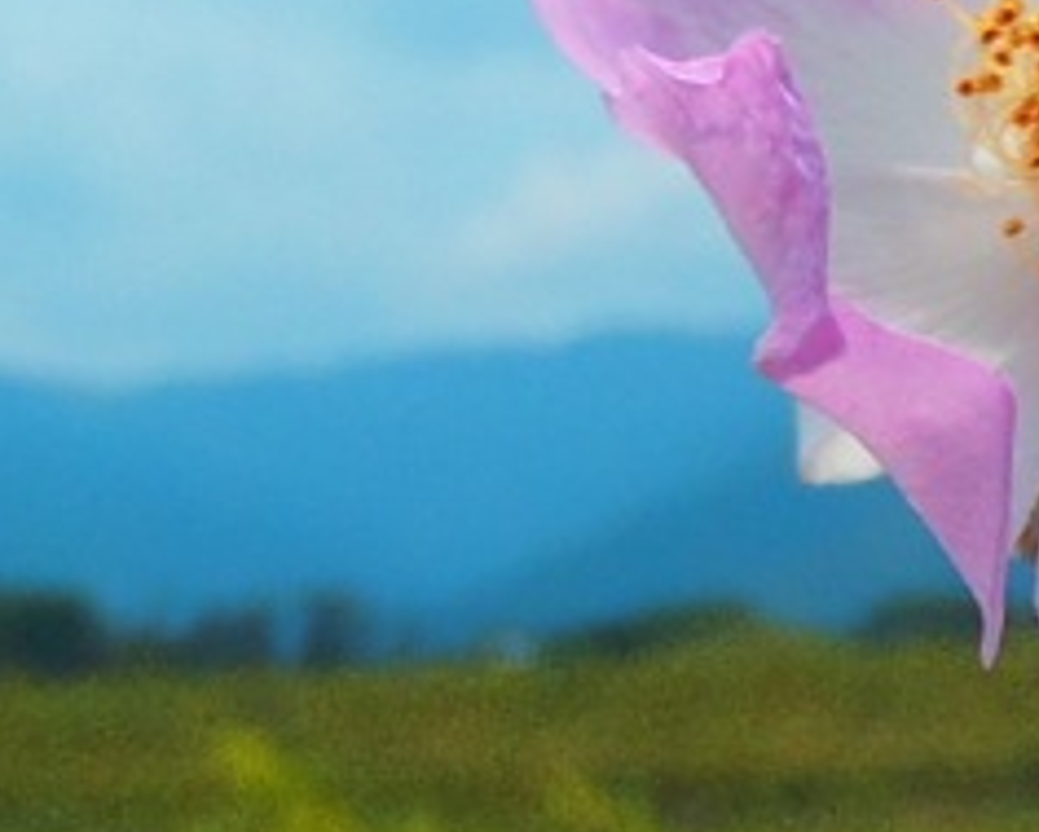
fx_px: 4553
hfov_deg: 12.6
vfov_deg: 10.4
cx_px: 1365
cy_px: 502
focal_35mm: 148
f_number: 11
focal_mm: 5
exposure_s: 1/160
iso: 80
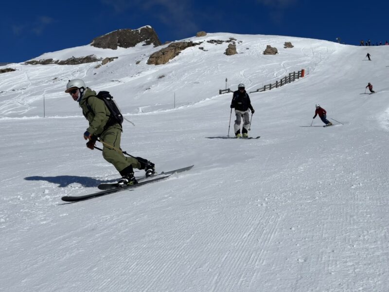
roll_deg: -2.9
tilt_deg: +6.4
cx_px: 194
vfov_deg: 30.3
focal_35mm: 48
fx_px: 539
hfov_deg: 39.7
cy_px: 146
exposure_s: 1/28571
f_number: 1.78
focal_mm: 6.76
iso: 50
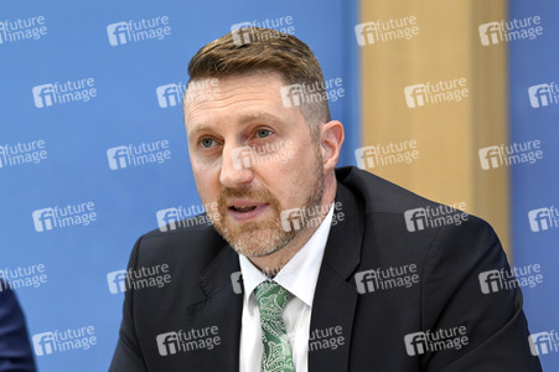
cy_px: 186
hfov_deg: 15.2
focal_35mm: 135
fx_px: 2095
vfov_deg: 10.1
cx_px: 280
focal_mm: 135
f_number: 5
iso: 3200
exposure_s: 1/800
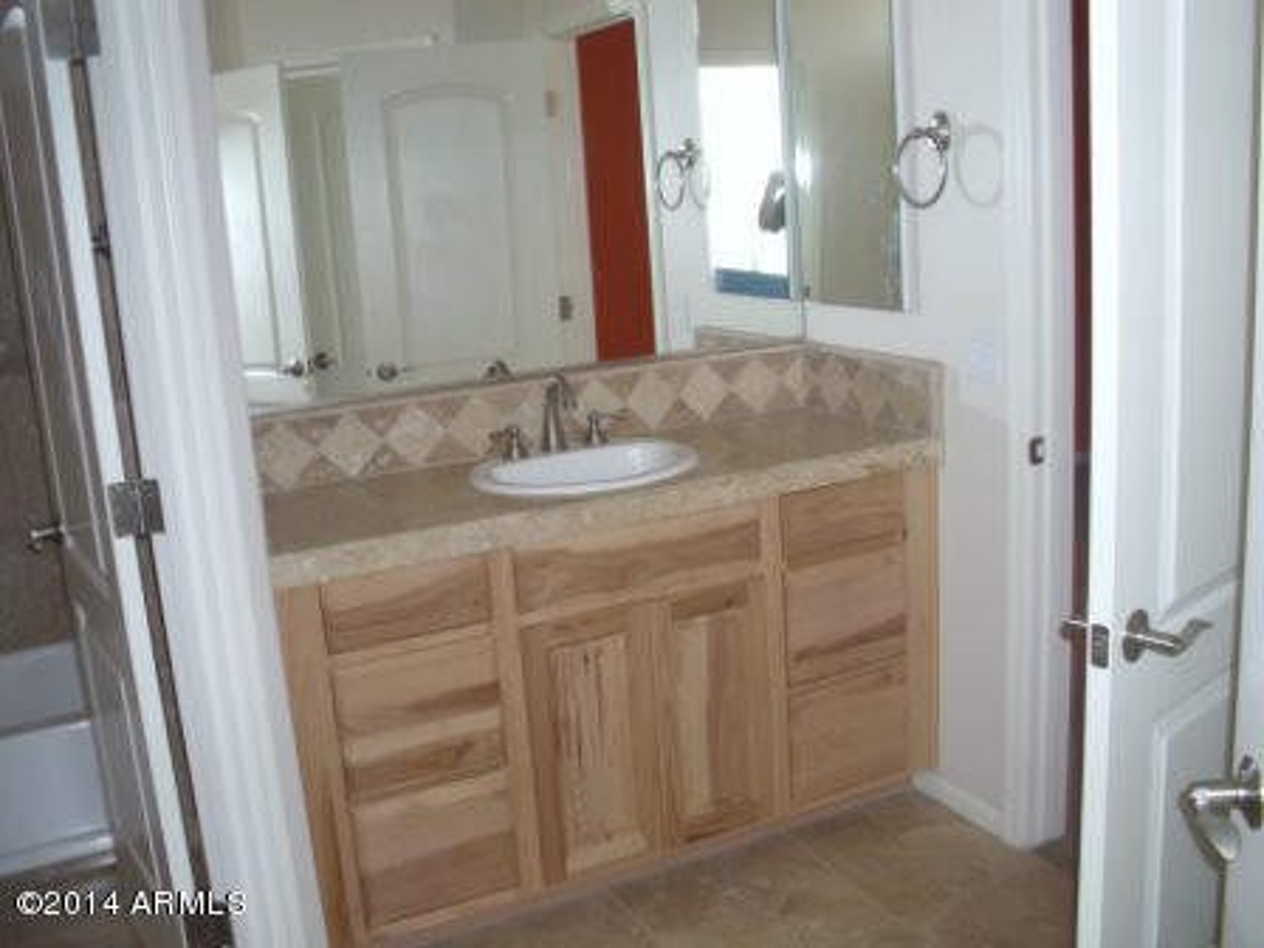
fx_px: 1388
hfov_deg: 49.0
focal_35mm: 38
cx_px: 632
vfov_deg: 37.7
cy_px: 474
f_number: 2.9
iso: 200
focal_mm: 6.3
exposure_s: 1/60
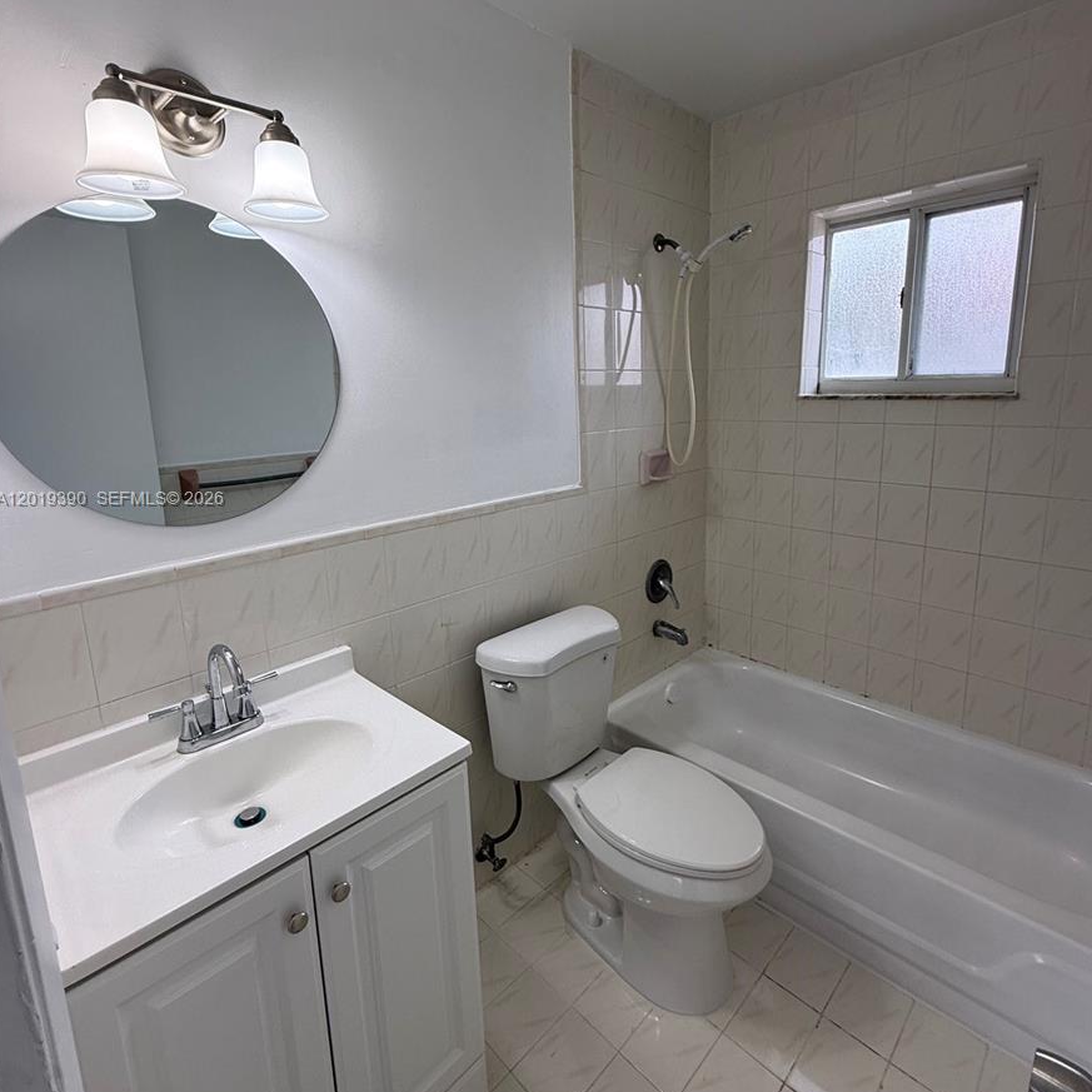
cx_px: 555
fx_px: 607
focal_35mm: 17
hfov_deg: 84.0
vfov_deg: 83.8
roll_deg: +1.5
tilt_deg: -9.9
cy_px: 500
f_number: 2.2
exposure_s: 1/152
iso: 50
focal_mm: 2.22
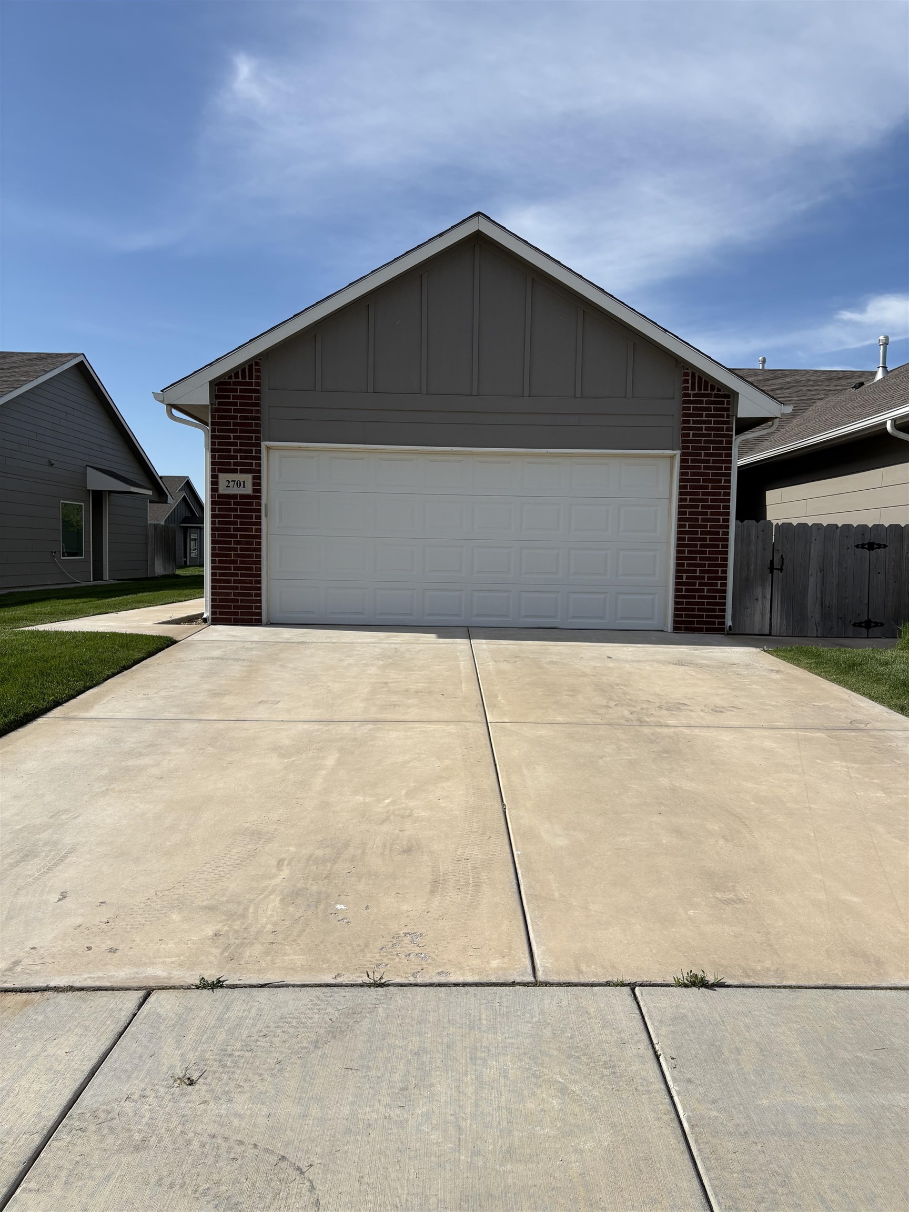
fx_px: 910
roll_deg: -0.7
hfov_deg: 53.1
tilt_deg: -1.8
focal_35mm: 26
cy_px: 606
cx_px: 454
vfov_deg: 67.3
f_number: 1.6
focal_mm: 5.96
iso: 50
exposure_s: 1/5348
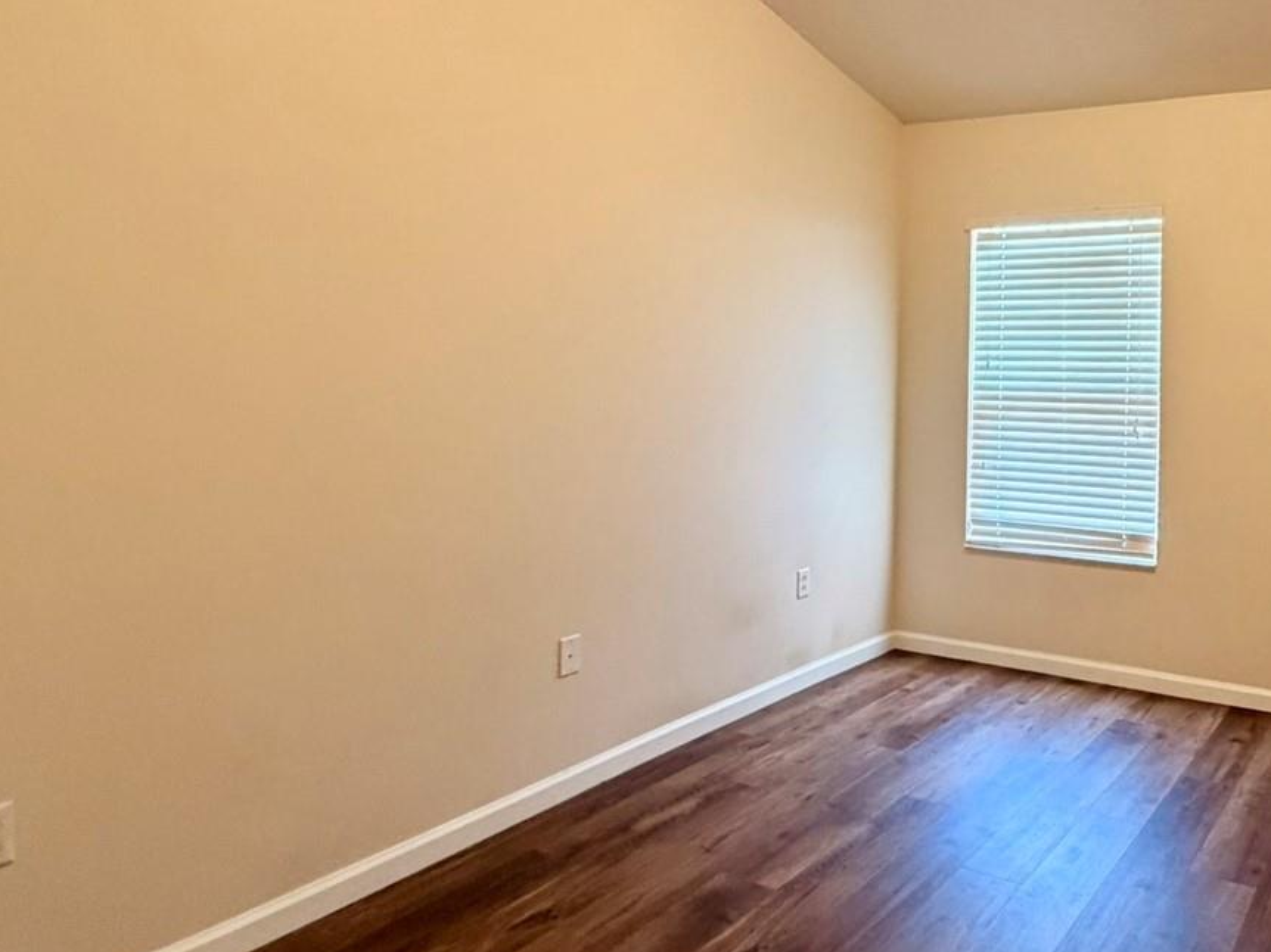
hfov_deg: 62.0
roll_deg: -1.5
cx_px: 1009
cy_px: 388
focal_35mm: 26
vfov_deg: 52.7
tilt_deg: -1.6
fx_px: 954
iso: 500
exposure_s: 1/60
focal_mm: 2.22
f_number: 2.2
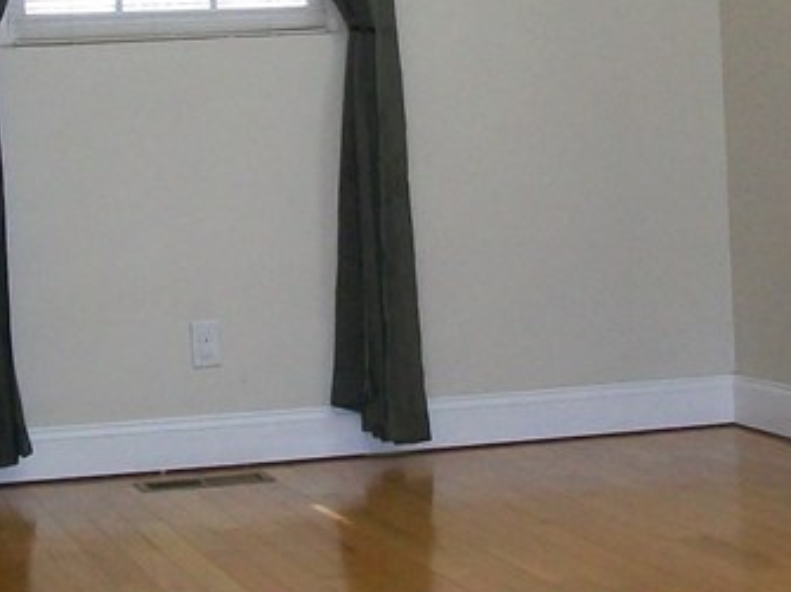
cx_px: 394
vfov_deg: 13.9
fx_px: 2376
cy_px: -54
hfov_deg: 18.9
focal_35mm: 104
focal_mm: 6.1
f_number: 2.7
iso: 160
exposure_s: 1/60
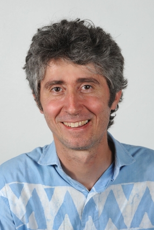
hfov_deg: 8.7
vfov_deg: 13.1
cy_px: 117
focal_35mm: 157
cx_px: 77
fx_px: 1007
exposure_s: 1/160
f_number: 14
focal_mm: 150
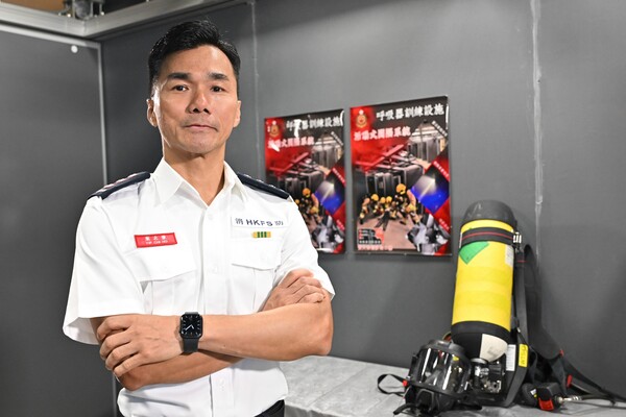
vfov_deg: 39.4
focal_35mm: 34
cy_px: 208
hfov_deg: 56.5
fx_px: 582
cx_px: 313
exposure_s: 1/161
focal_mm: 33.5
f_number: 4
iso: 2000
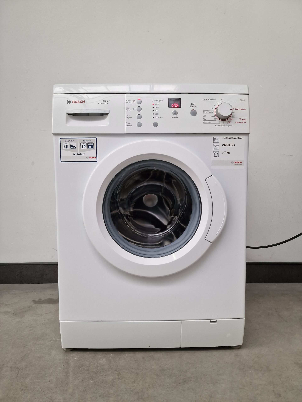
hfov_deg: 58.9
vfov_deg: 73.9
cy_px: 201
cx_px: 151
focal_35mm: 23
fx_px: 268
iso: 100
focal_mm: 6.4
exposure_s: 1/100
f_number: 1.8
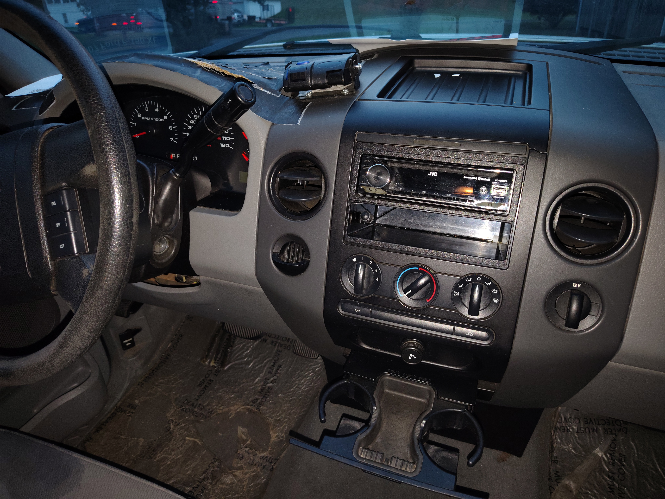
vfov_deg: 56.8
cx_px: 332
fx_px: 461
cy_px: 250
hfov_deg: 71.6
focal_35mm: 24
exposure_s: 1/54.2
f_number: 1.8
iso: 800
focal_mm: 5.56
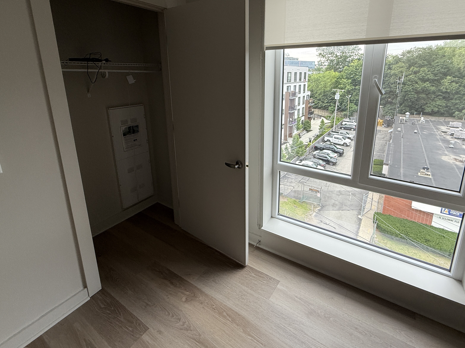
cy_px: 132
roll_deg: +0.2
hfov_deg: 87.6
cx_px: 252
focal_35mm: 18
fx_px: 242
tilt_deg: -14.1
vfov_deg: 70.5
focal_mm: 2.22
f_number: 2.2
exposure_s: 1/120
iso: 160
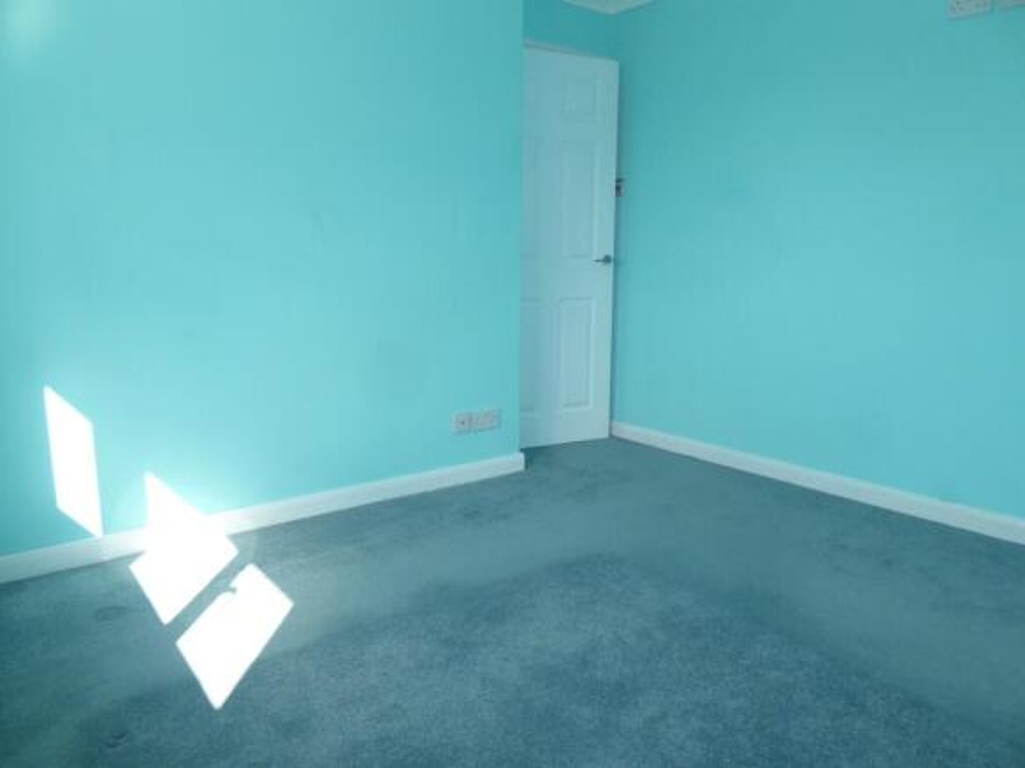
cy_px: 384
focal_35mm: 24
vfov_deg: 56.8
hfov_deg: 71.6
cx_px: 512
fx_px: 711
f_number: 3.3
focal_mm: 4.3
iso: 100
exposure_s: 1/125
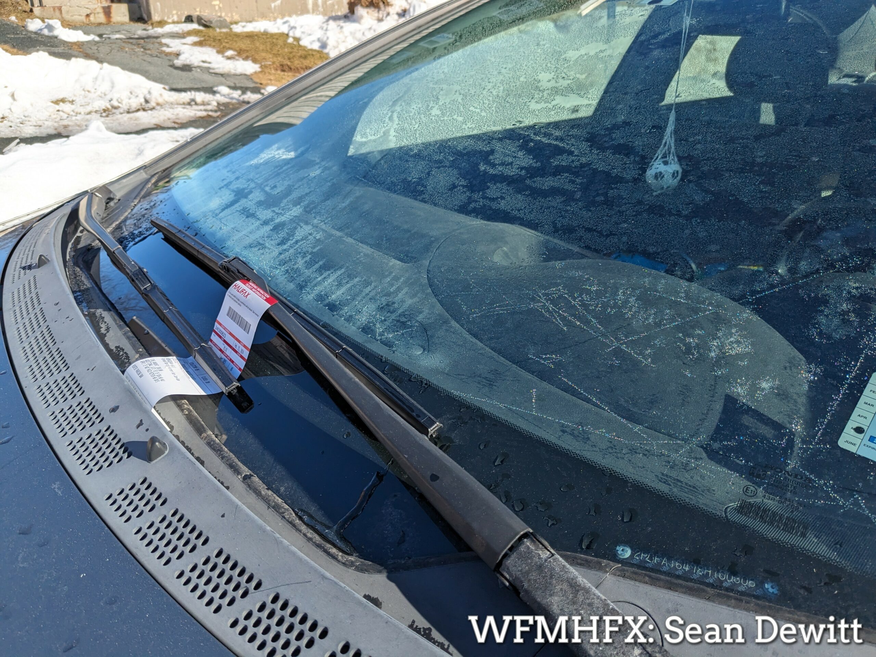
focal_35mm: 27
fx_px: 683
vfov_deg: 51.4
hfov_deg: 65.3
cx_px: 438
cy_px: 328
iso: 51
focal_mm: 4.38
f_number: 1.73
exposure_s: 1/2500
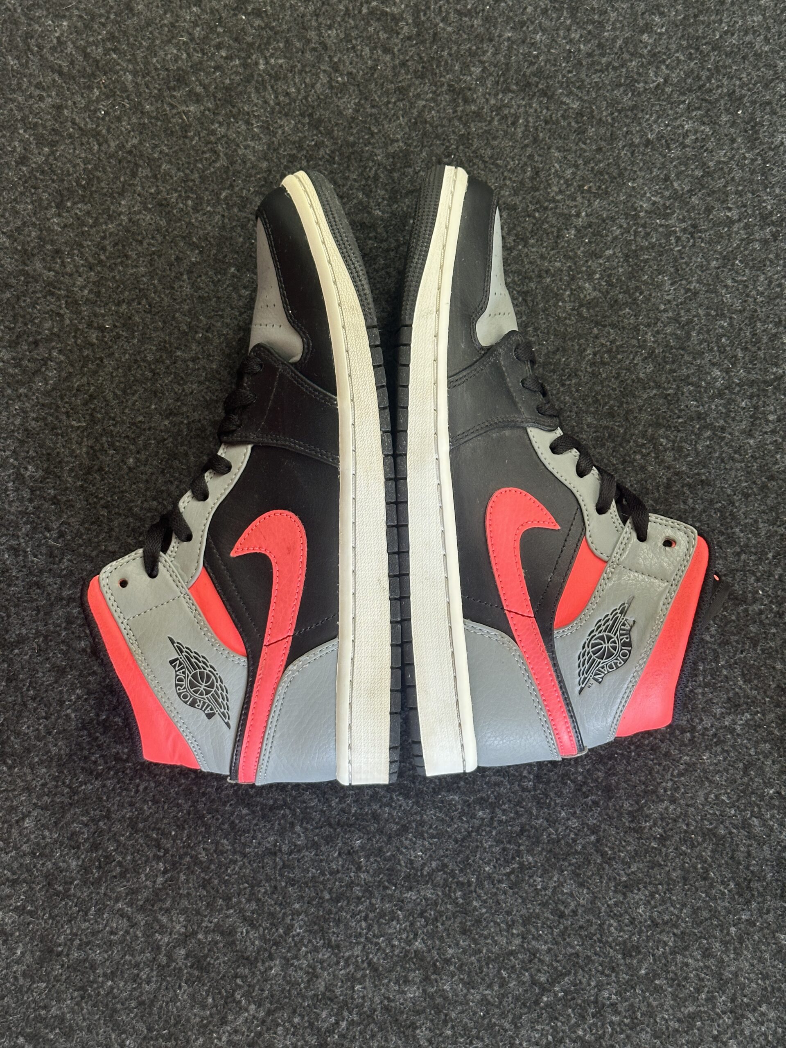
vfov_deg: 39.7
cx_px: 393
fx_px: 1453
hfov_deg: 30.3
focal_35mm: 48
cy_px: 524
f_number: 1.78
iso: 160
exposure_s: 1/50
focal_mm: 6.86
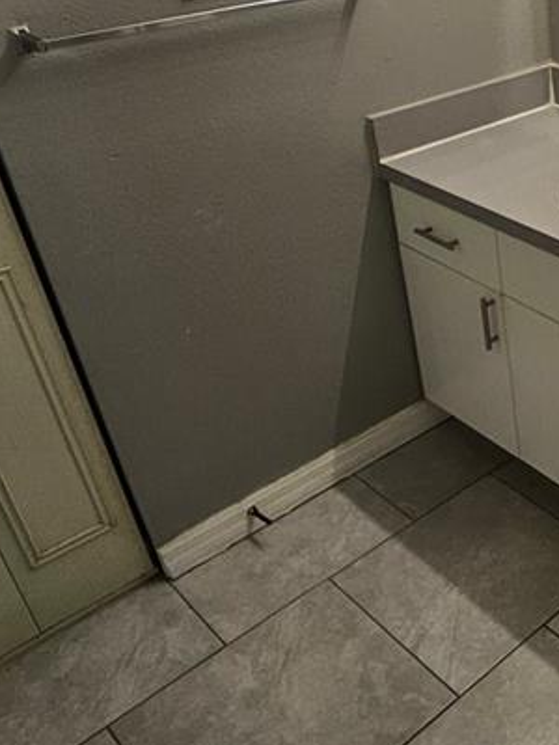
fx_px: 840
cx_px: 689
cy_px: 251
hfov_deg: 30.6
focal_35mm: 39
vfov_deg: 47.1
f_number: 2.2
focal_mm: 1.7
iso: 64
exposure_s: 1/60
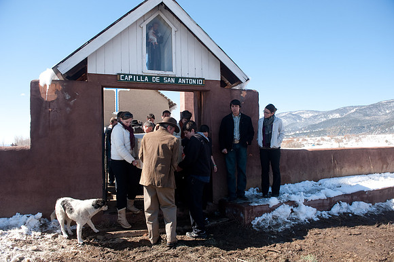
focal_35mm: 24
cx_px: 197
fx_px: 263
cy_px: 131
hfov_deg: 73.8
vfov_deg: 53.1
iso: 200
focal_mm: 24
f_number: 5
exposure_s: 1/500
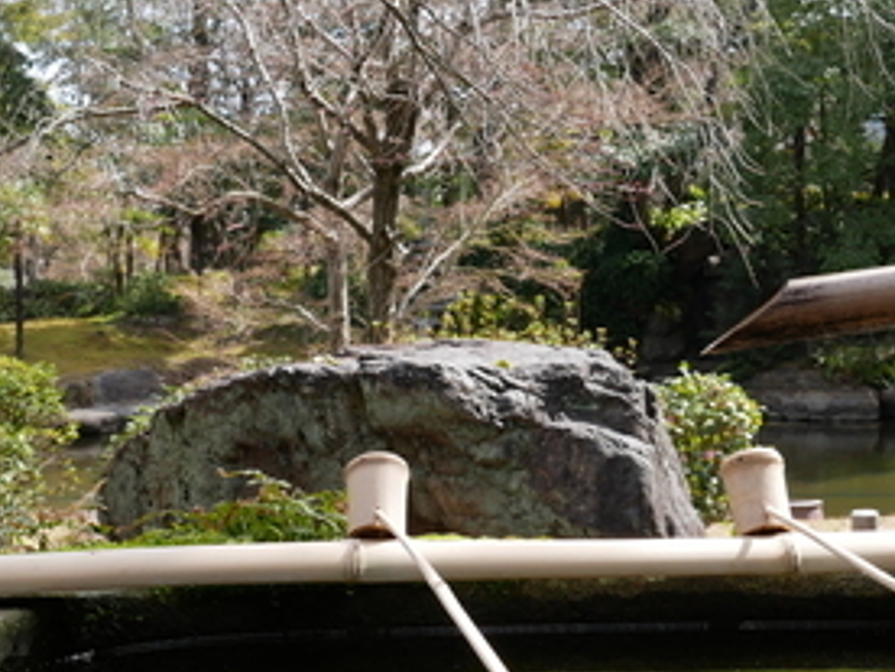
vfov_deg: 19.9
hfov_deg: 26.3
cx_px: 366
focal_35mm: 74
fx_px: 1913
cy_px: 330
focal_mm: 17
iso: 200
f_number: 6.3
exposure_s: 1/250
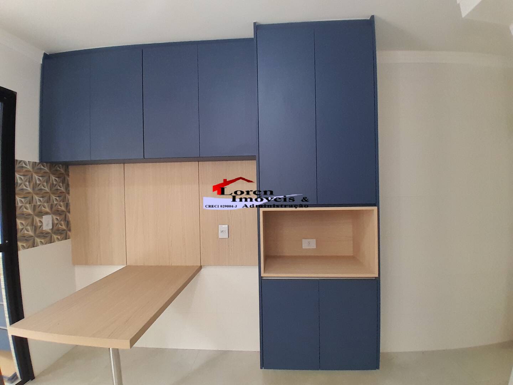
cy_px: 192
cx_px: 256
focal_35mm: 17
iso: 125
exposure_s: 1/30
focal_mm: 1.46
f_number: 2.2
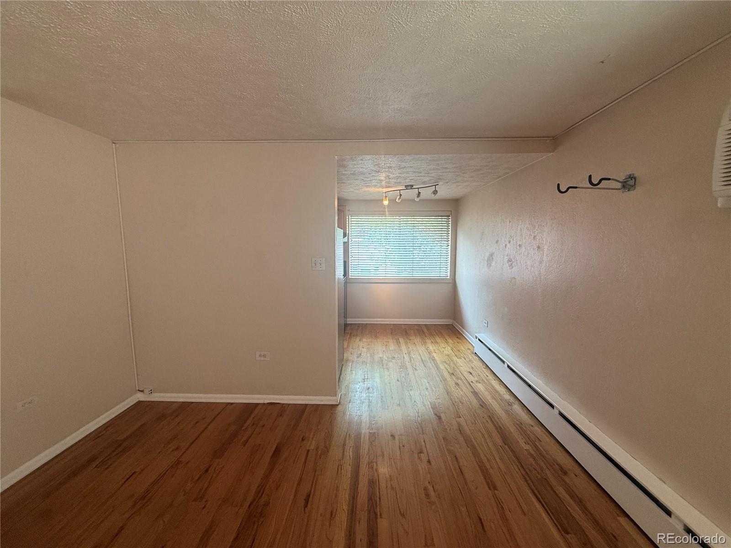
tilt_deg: -4.0
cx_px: 366
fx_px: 296
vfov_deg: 85.7
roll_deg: -1.1
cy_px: 274
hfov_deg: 102.1
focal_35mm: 14
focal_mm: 2.22
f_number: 2.2
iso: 200
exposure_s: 1/120
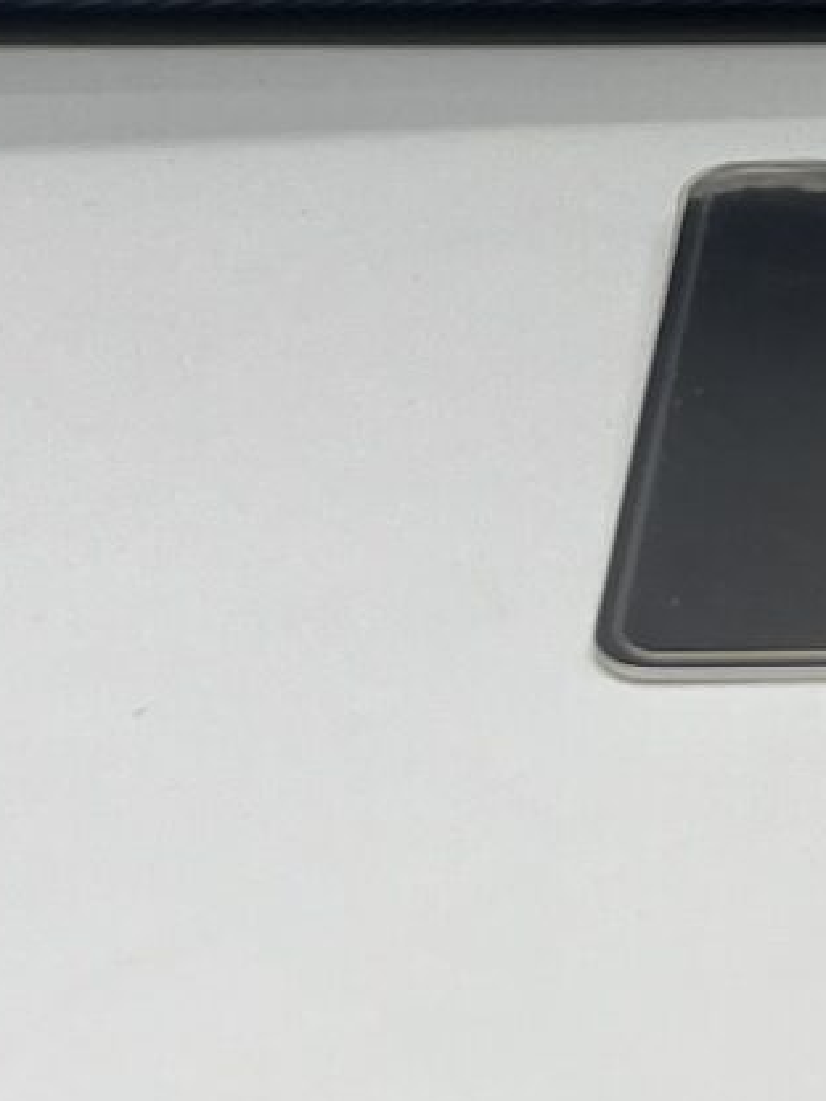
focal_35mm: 160
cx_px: 1446
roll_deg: -0.5
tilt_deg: -13.2
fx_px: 5091
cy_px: -1043
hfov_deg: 8.9
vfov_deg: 11.3
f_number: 1.5
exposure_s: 1/212
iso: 40
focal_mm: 5.7
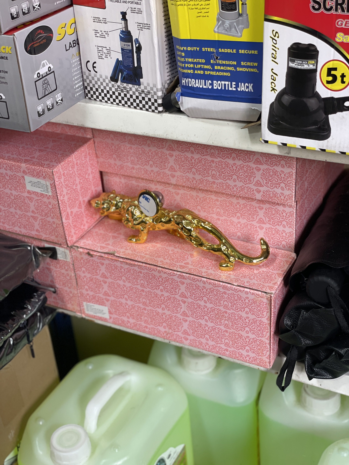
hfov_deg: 28.0
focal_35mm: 52
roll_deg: +4.6
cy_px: 232
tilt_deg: -29.8
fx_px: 699
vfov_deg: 36.8
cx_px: 174
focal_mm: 6
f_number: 2
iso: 100
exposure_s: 1/100
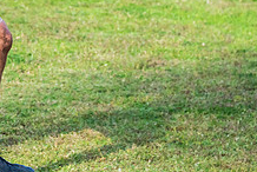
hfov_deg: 4.7
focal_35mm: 434
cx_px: 66
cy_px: -14
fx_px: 3102
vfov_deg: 3.2
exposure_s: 1/1250
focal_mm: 150
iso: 800
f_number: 6.3
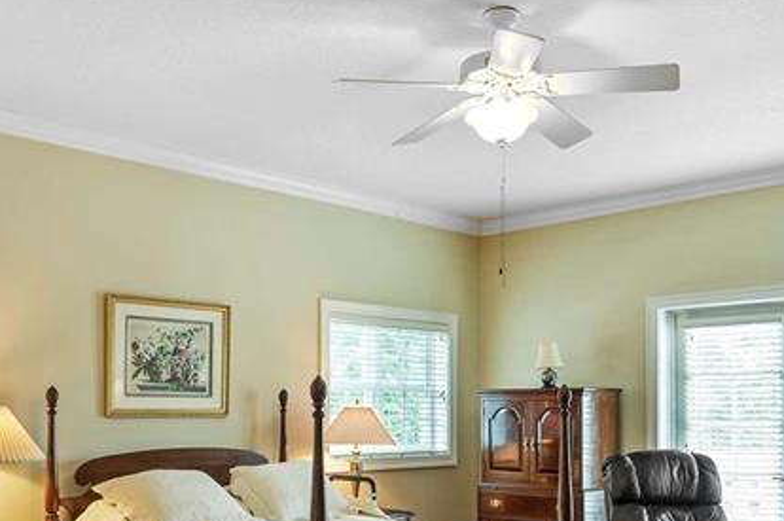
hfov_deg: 46.4
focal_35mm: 42
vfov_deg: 30.8
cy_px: 436
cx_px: 391
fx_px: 914
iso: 400
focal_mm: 17
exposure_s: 1/2
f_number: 8
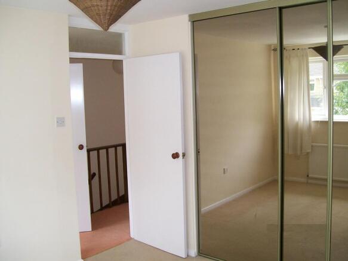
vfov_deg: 39.6
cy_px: 130
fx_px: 362
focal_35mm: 36
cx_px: 174
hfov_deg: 51.4
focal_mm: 6
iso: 140
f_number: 2.7
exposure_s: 1/110
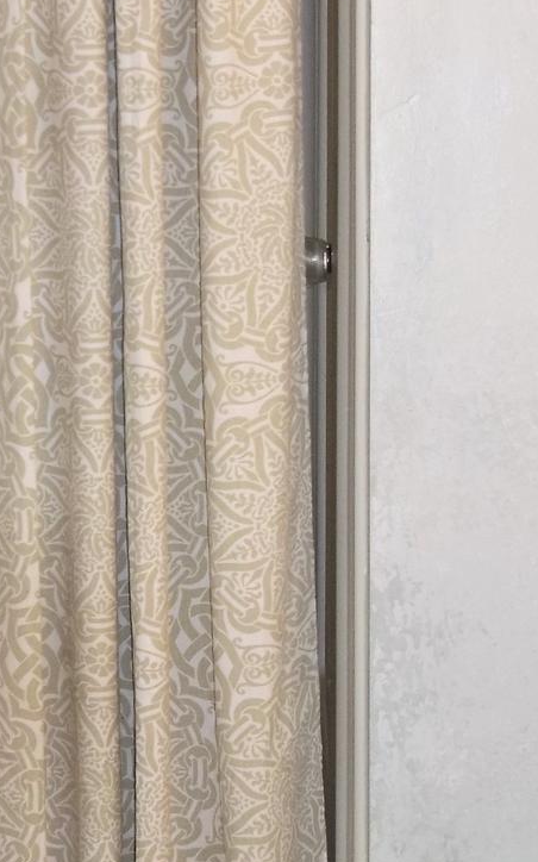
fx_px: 1690
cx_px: 6
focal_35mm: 72
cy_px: 343
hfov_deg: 17.7
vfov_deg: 28.5
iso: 80
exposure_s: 1/30
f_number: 2.9
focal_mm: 5.7
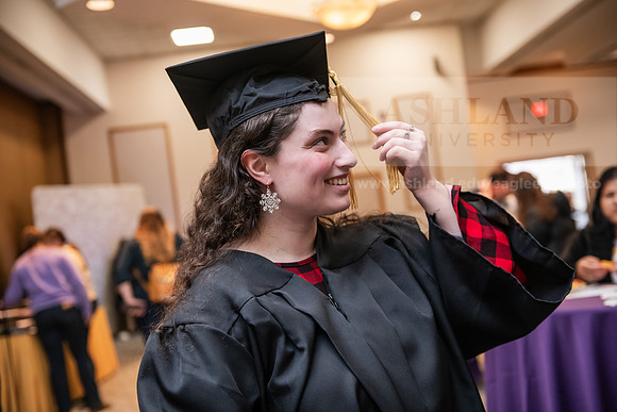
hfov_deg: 41.1
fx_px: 823
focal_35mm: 48
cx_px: 308
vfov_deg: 28.1
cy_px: 206
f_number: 3.2
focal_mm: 48
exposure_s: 1/160
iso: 2000
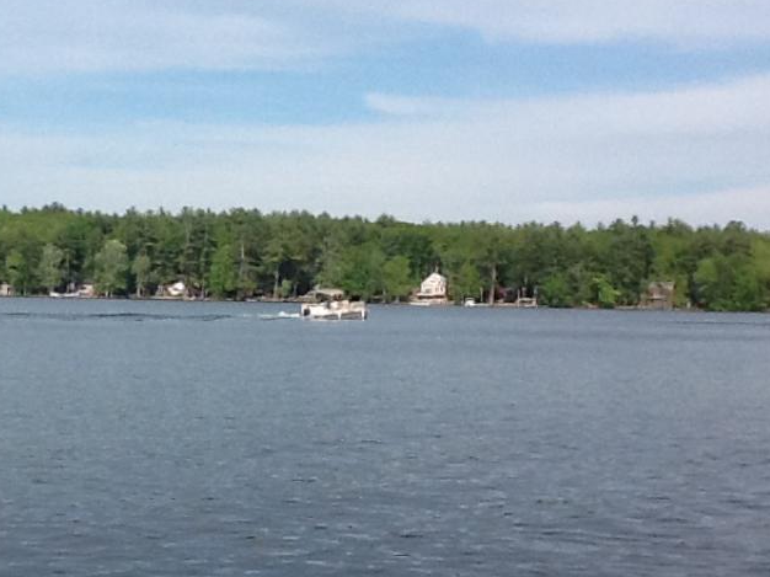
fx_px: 1601
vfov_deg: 20.4
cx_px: 185
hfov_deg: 26.7
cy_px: 321
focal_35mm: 72
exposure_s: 1/2232
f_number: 2.4
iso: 40
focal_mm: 2.03
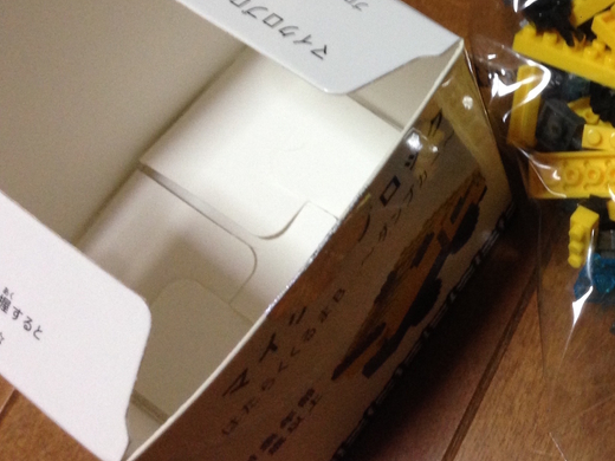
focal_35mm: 65
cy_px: 112
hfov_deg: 28.5
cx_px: 571
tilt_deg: -66.3
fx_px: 1155
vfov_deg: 22.4
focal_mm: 4.12
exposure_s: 1/20
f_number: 2.4
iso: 200
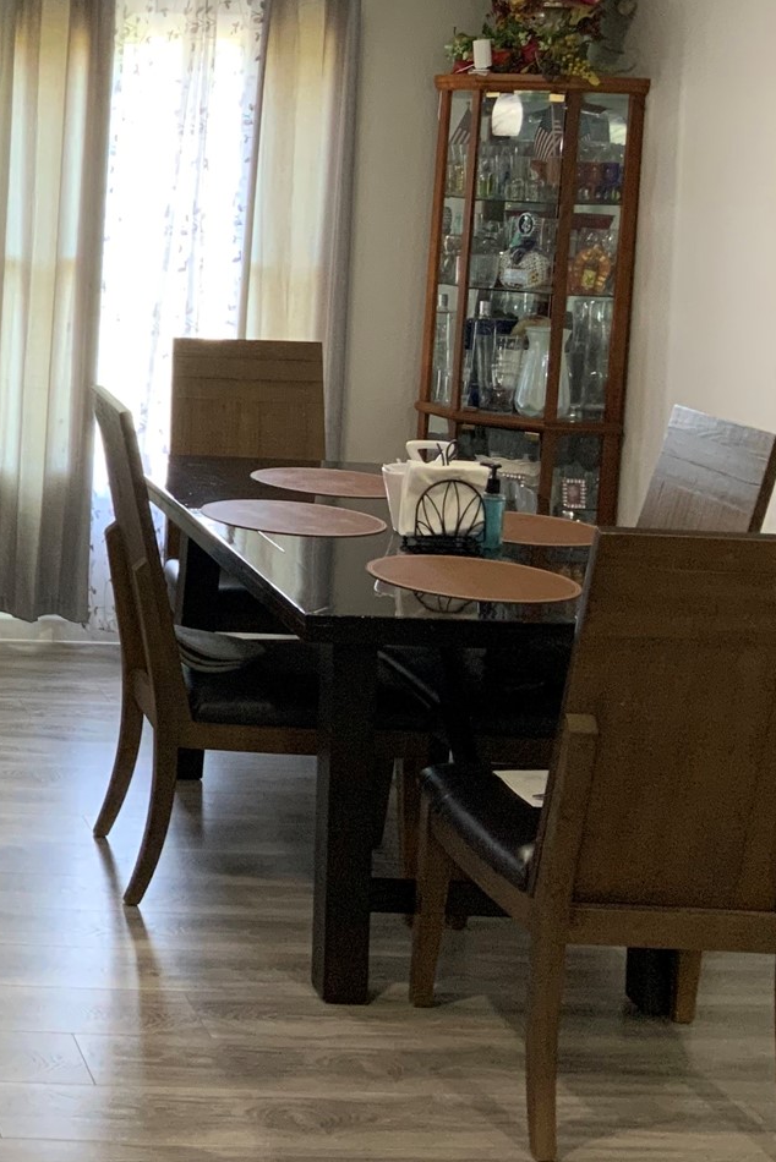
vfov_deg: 30.5
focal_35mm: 65
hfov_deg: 18.9
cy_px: 311
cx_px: -311
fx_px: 2100
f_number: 1.8
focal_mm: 3
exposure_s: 1/60
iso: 100
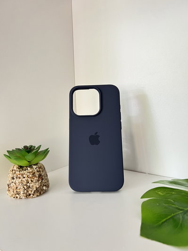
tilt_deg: -5.7
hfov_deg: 53.1
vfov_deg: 67.3
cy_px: 126
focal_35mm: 26
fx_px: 188
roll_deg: +3.0
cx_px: 94
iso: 400
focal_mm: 5.7
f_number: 1.5
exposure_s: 1/60
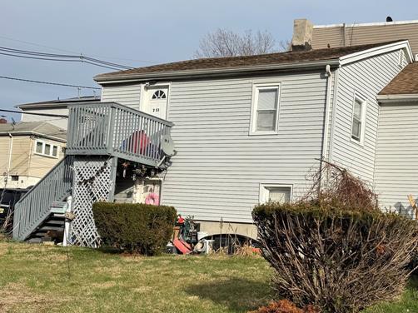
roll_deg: -4.5
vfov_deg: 29.2
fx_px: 591
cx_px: 319
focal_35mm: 49
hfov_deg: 37.8
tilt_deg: +1.6
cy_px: 233
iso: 80
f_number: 1.78
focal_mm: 6.76
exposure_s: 1/3802
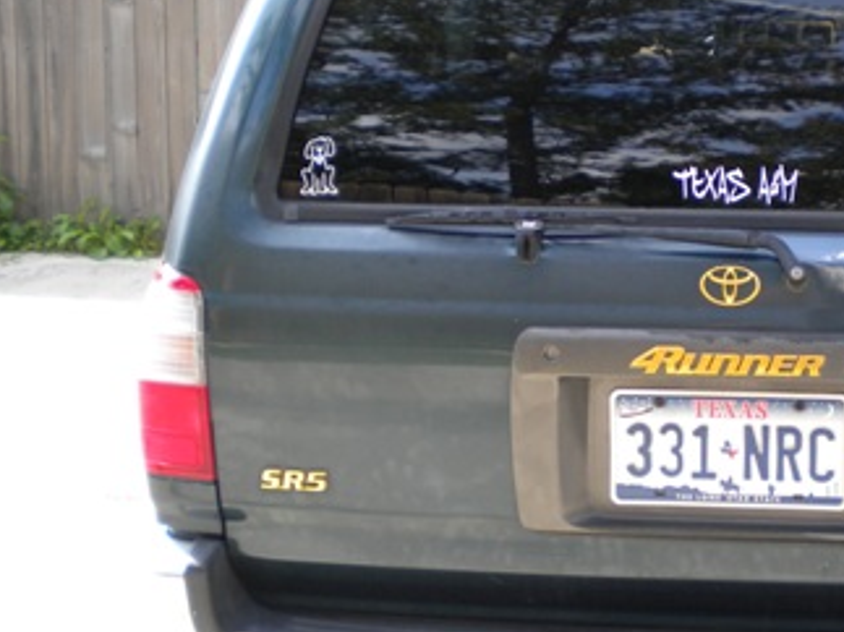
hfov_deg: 29.1
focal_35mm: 65
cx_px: 685
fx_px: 1584
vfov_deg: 22.5
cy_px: 259
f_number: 3.1
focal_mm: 6.3
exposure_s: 1/196
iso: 80
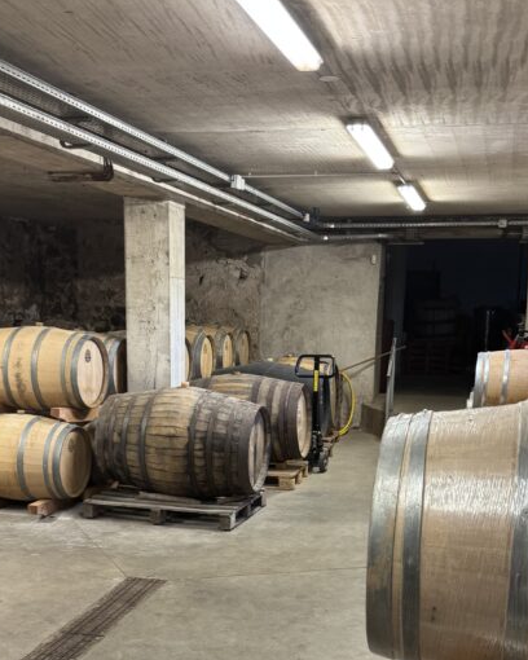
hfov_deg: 32.1
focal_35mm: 47
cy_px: 506
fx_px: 918
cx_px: 248
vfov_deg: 38.4
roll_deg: +0.8
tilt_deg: -12.1
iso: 320
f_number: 1.78
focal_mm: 6.76
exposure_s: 1/50
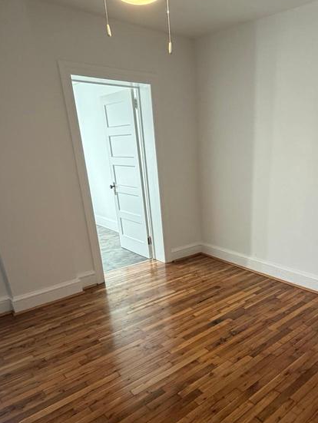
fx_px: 318
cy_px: 270
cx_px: 220
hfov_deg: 51.8
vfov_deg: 66.0
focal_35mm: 26
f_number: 2.2
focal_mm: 2.22
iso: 320
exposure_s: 1/120
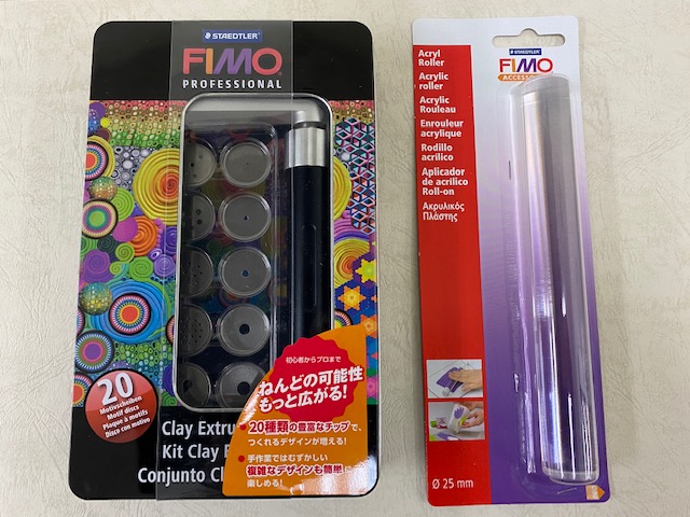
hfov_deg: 67.3
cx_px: 345
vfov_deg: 53.1
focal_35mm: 26
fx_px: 518
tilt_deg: -82.8
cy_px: 258
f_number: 1.8
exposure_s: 1/60
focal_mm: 4.25
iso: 100
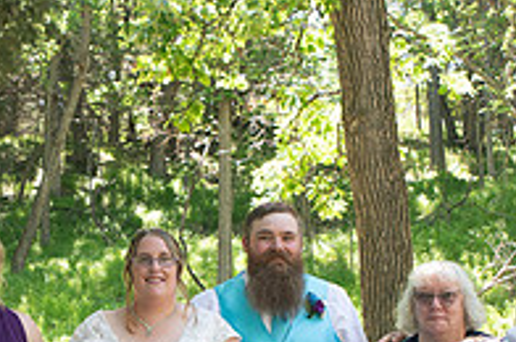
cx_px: 142
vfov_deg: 15.5
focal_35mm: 86
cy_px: 362
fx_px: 1231
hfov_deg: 23.5
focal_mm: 29
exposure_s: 1/125
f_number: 5
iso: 250
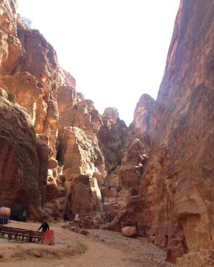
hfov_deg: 42.2
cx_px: 107
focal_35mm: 35
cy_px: 143
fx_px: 277
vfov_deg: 51.5
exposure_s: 1/275
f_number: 2.4
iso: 50
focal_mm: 4.12
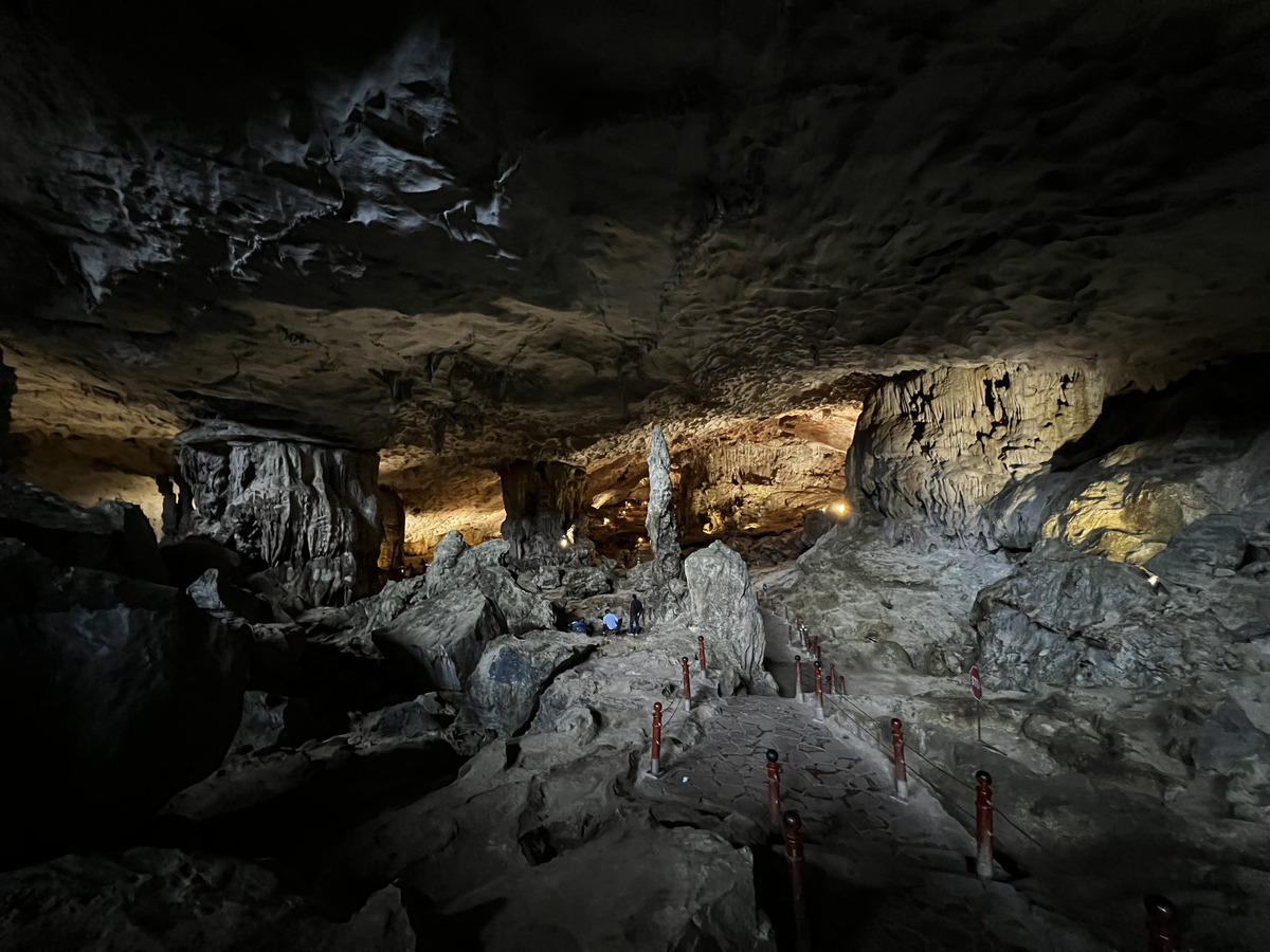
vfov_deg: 89.9
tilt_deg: +1.7
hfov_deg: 106.2
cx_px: 635
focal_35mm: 13
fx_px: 477
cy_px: 476
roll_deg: +1.2
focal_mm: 1.57
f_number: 1.8
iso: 1250
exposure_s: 1/32
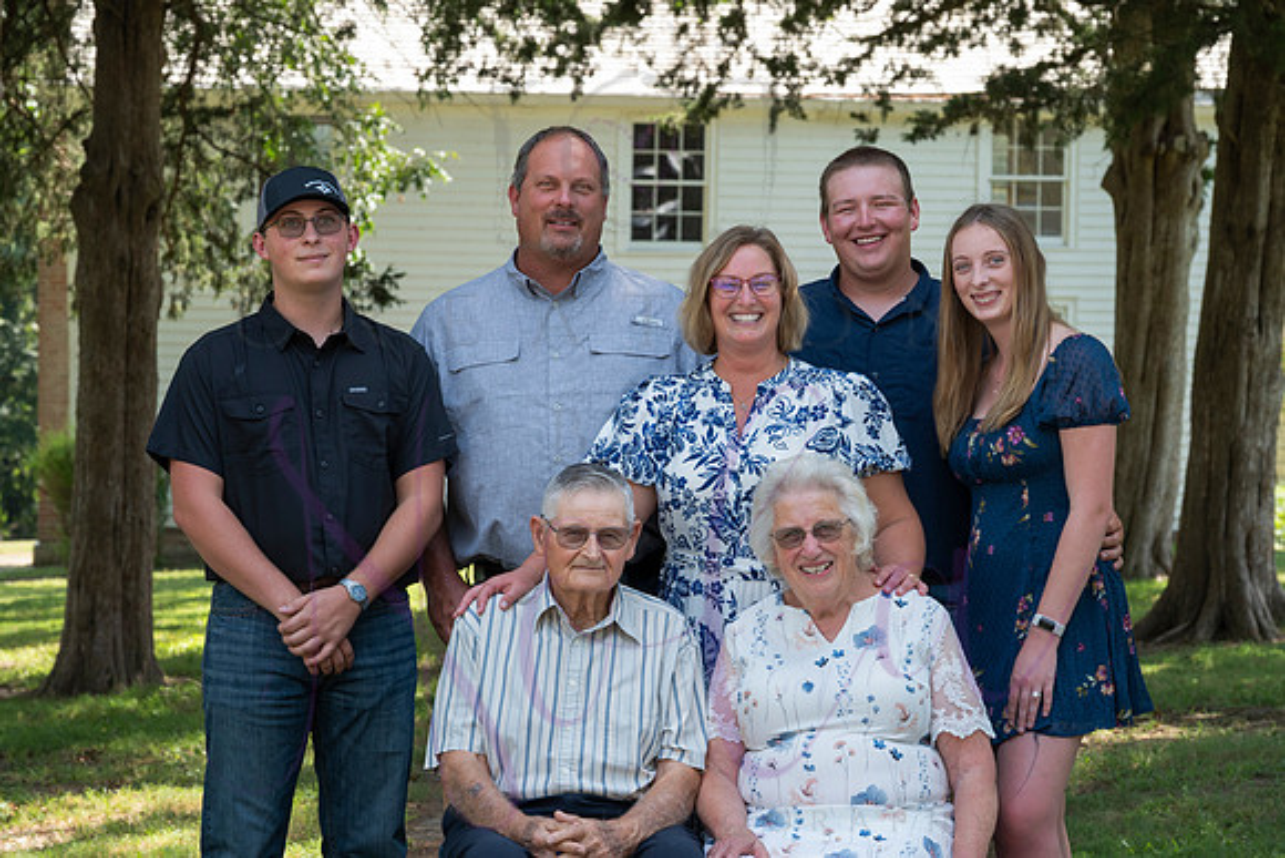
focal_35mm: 97
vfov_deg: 14.1
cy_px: 429
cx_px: 642
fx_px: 3463
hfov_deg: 21.0
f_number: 8
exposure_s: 1/160
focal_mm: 97
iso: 400
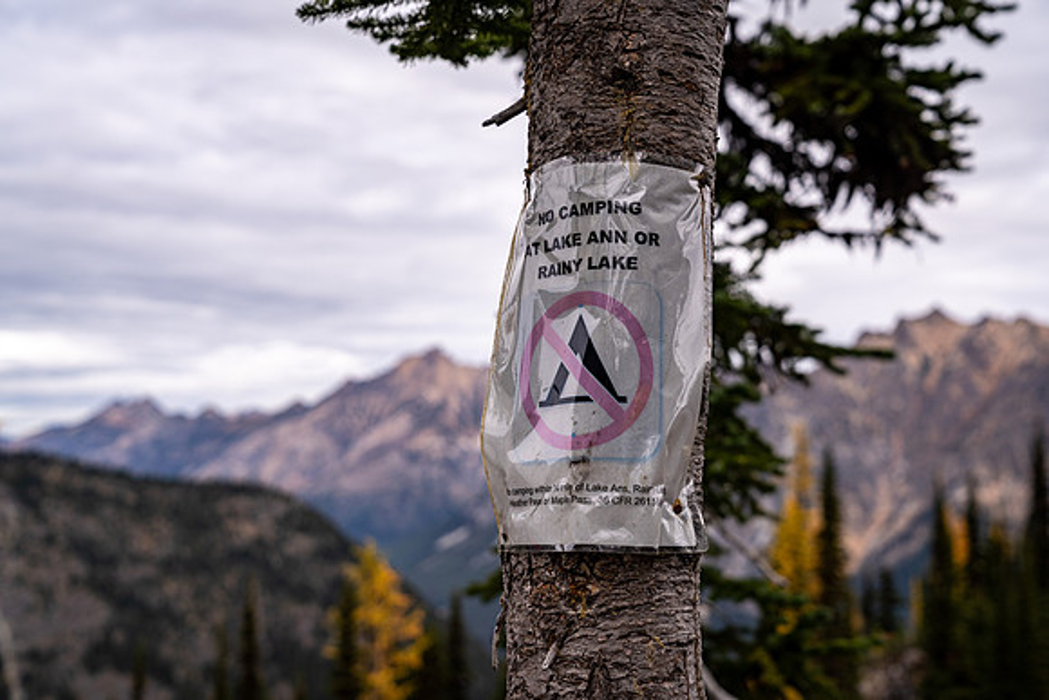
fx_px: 1399
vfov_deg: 28.1
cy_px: 350
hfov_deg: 41.1
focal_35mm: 48
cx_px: 524
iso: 100
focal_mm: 48
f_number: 4.5
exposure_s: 1/1250
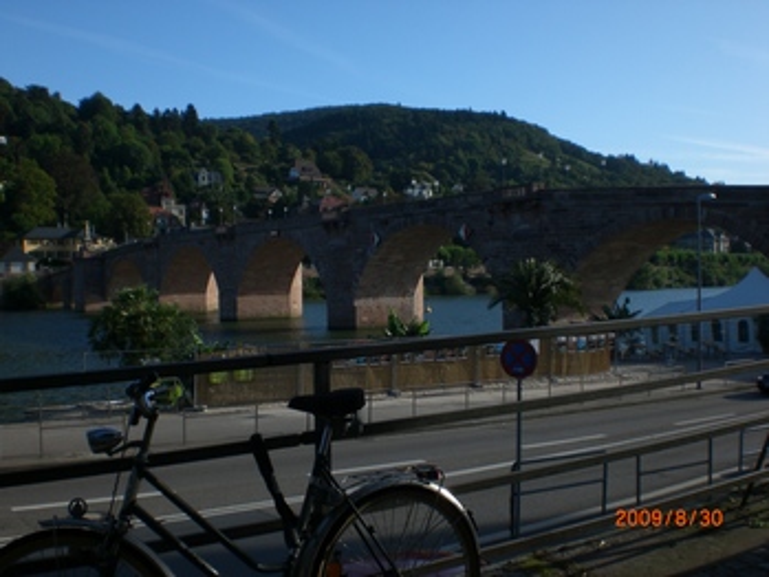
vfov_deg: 37.7
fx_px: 844
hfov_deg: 49.0
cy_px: 288
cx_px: 384
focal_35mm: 38
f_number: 4.4
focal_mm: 6.3
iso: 50
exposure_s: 1/500
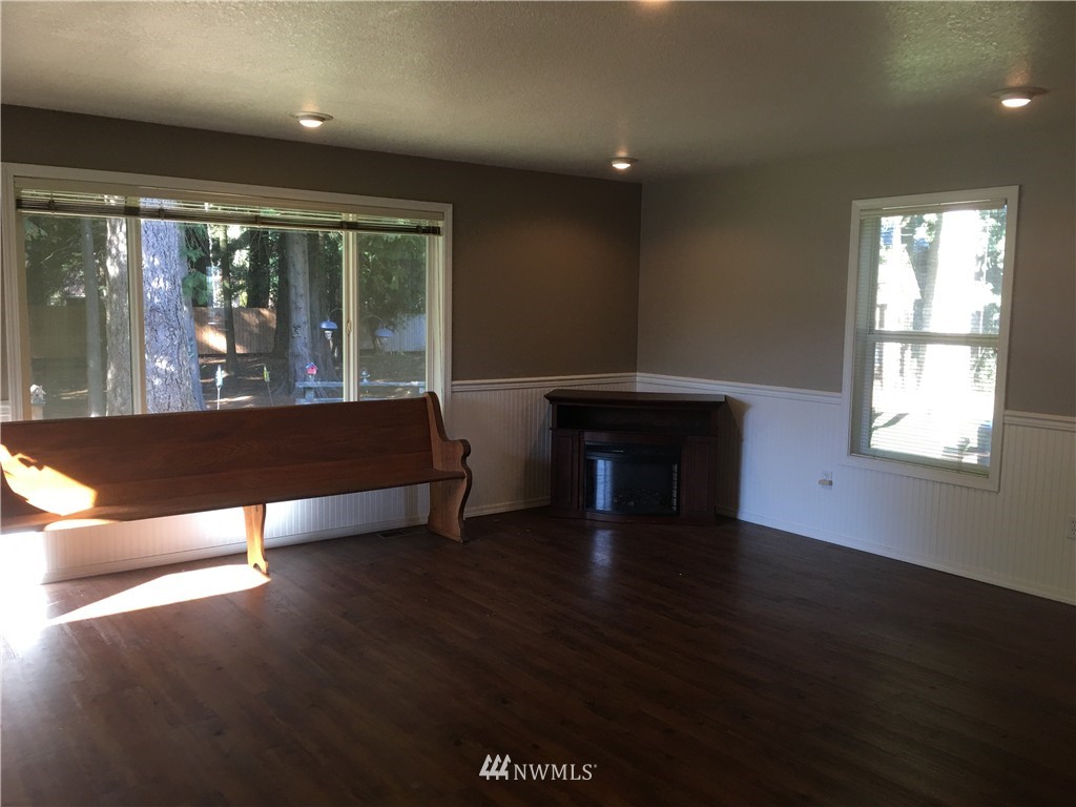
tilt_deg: -4.3
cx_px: 538
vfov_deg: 48.2
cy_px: 404
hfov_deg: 61.7
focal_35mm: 29
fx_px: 901
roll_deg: -0.9
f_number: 2.2
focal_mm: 4.15
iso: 32
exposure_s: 1/30
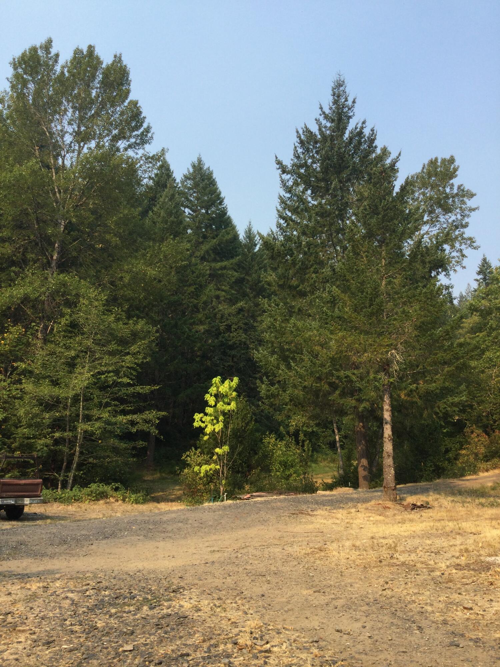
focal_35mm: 31
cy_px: 334
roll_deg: -1.3
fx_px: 597
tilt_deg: +11.4
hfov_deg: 45.4
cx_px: 250
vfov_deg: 58.4
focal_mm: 3.3
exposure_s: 1/741
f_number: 2.4
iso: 25
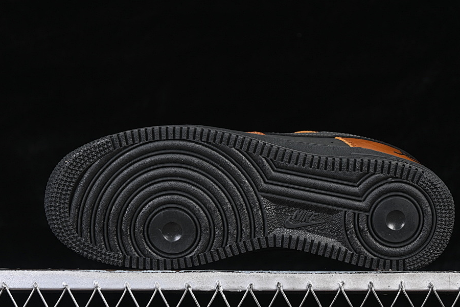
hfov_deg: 22.6
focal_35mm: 90
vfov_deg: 15.2
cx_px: 249
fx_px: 1150
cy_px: 155
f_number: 6.3
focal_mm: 50
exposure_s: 1/60
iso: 160
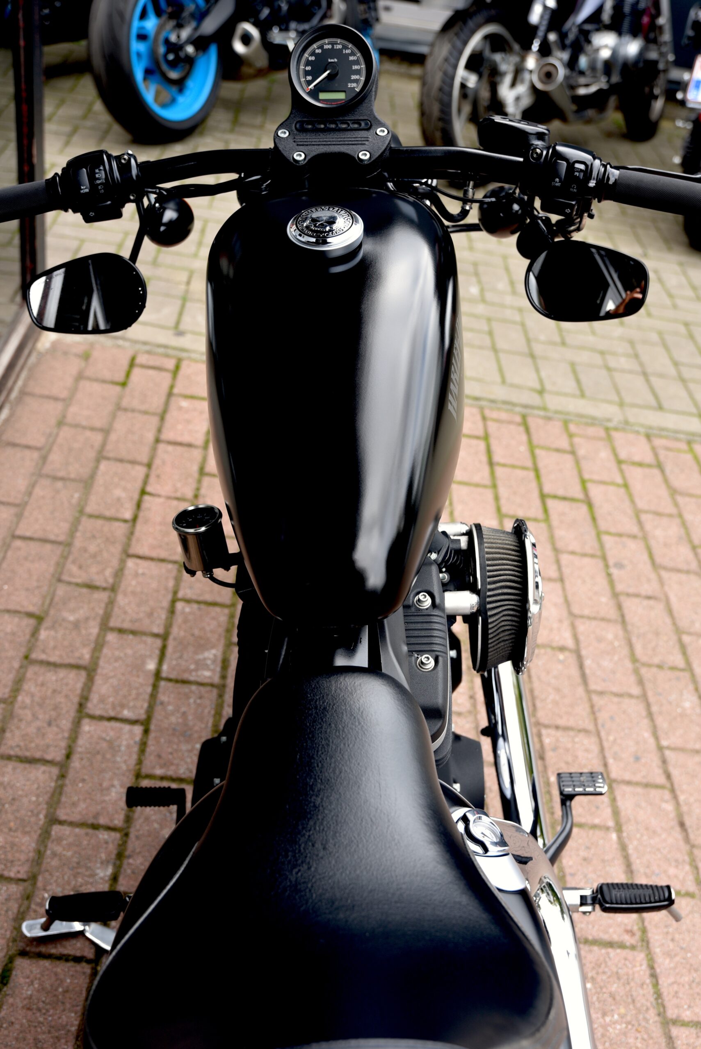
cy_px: 524
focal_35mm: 44
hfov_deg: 30.5
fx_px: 1284
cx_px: 350
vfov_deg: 44.5
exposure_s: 1/100
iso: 200
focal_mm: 44
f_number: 5
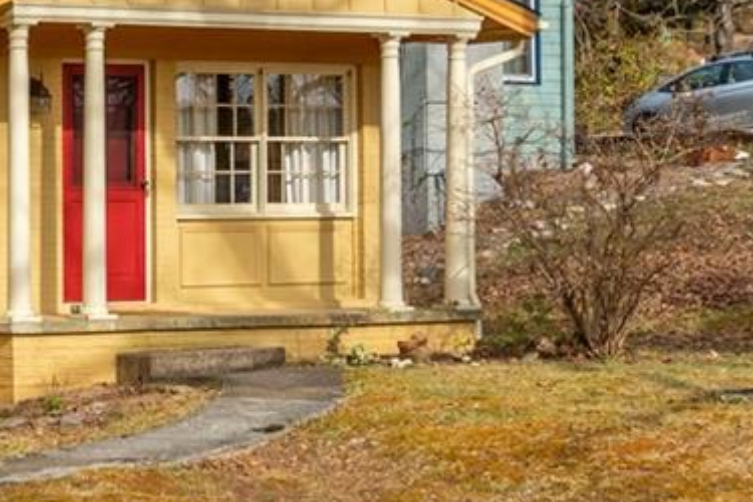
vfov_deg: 19.2
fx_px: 1485
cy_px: 214
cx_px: -229
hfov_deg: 24.7
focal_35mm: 71
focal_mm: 26
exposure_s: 1/800
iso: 320
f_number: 7.1
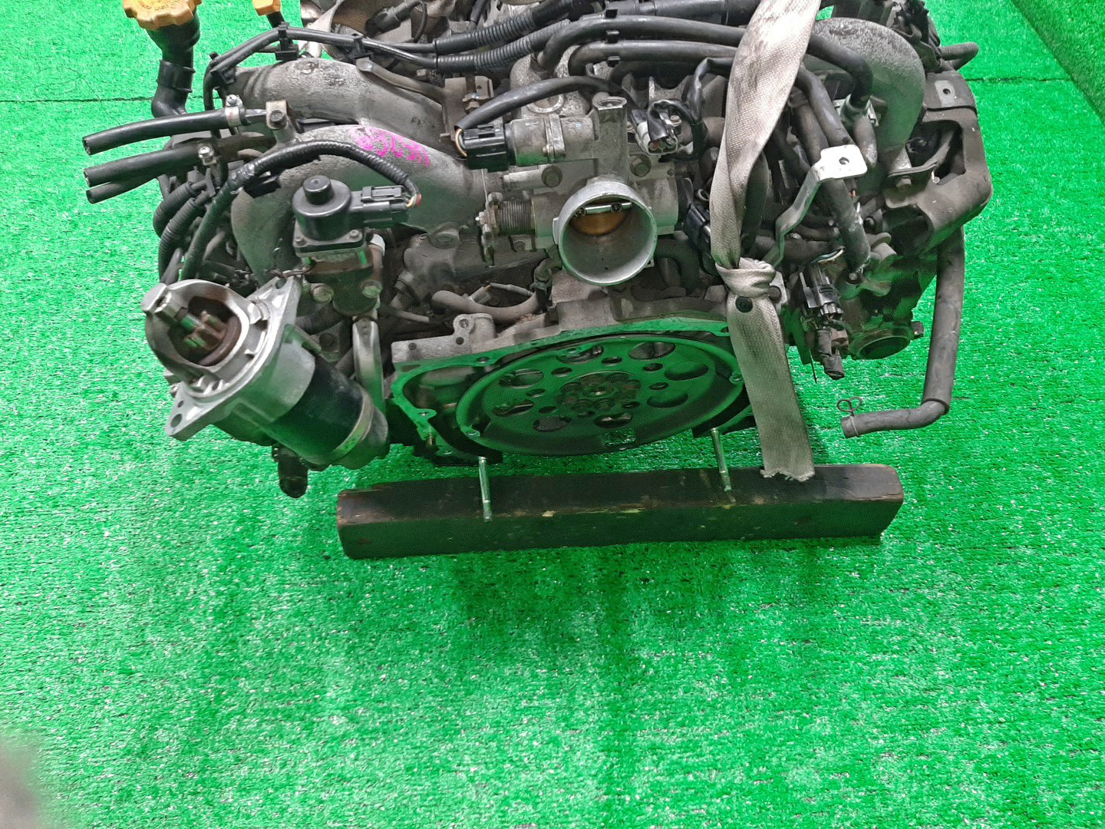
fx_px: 830
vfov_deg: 53.1
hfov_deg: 67.3
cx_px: 552
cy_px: 414
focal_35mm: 26
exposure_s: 1/33
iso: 167
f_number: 1.7
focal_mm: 3.93
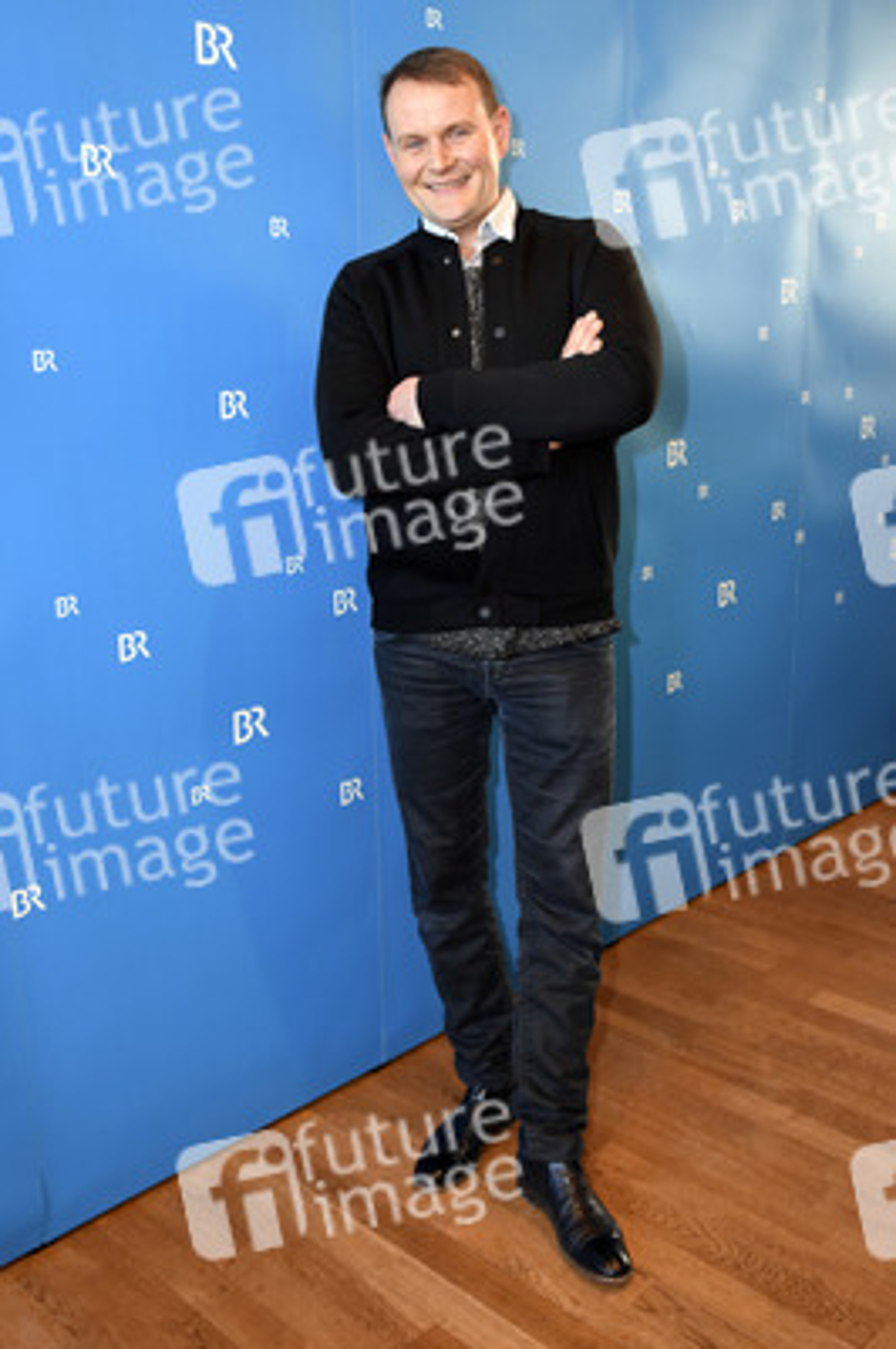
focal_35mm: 34
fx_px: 1290
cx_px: 448
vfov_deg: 55.1
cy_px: 674
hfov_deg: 38.3
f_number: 4.5
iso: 1400
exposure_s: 1/160
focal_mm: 23
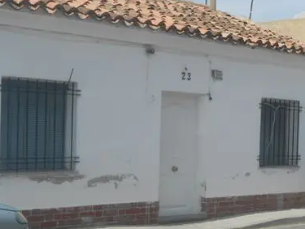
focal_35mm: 75
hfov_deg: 25.7
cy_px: 139
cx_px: 217
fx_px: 661
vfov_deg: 19.6
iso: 80
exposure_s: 1/800
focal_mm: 7.8
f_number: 4.5
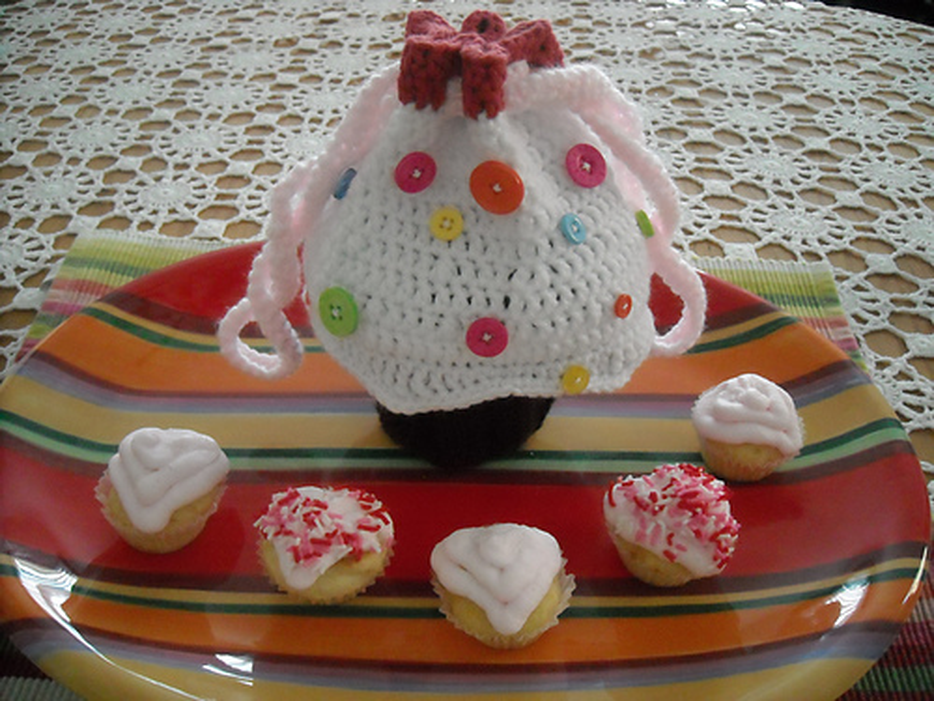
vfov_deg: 40.7
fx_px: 944
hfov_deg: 52.6
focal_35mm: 35
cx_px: 467
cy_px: 350
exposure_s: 1/109
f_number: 2.8
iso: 800
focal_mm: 5.7
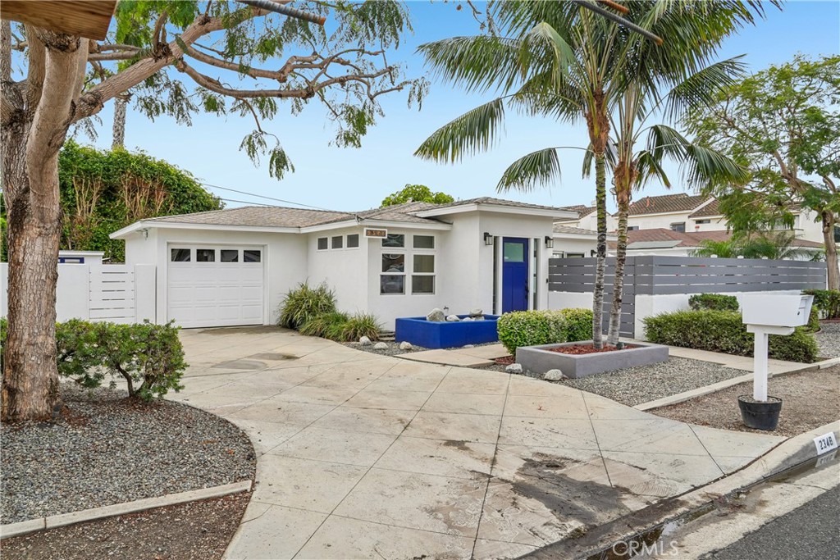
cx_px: 420
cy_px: 280
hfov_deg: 73.7
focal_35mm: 24
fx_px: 560
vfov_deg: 53.1
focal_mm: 24
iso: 100
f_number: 8
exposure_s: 1/160
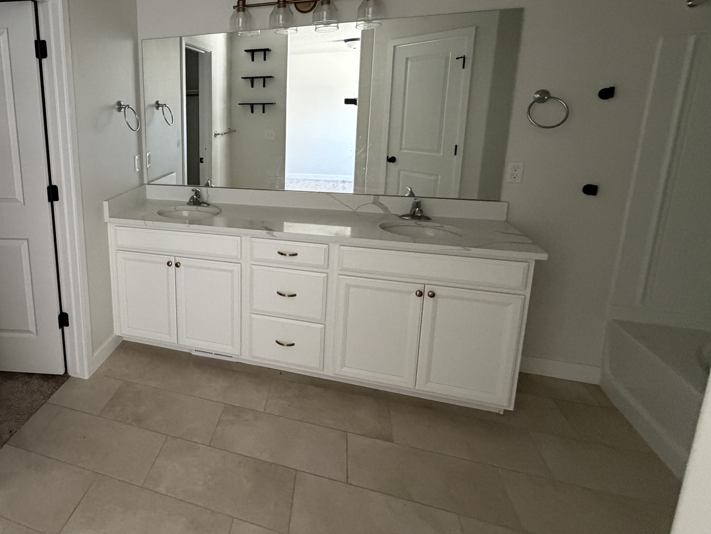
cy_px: 191
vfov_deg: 62.3
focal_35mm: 21
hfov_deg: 73.7
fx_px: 431
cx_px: 183
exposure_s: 1/60
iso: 500
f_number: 2.2
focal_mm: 2.22
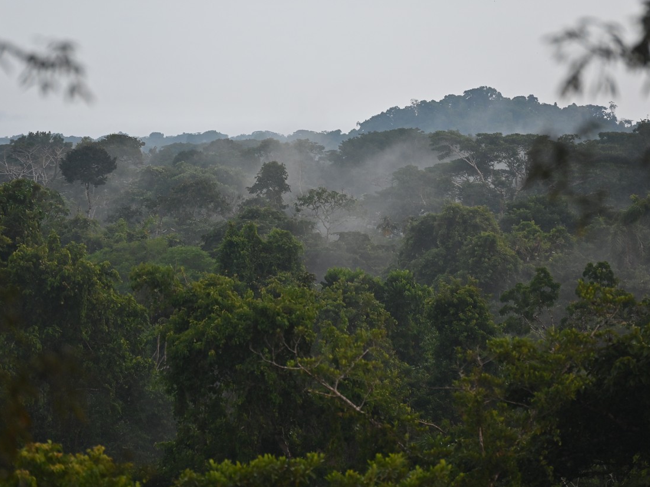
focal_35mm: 218
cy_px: 243
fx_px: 4093
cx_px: 308
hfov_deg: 9.1
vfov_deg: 6.8
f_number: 4
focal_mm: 200
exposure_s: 1/100
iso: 1000
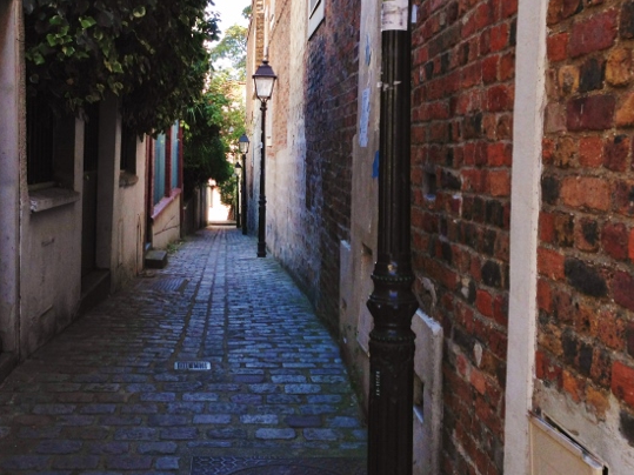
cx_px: 247
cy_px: 207
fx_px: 897
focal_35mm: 49
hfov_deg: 38.7
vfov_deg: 29.6
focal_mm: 4.13
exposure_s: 1/156
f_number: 2.4
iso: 50
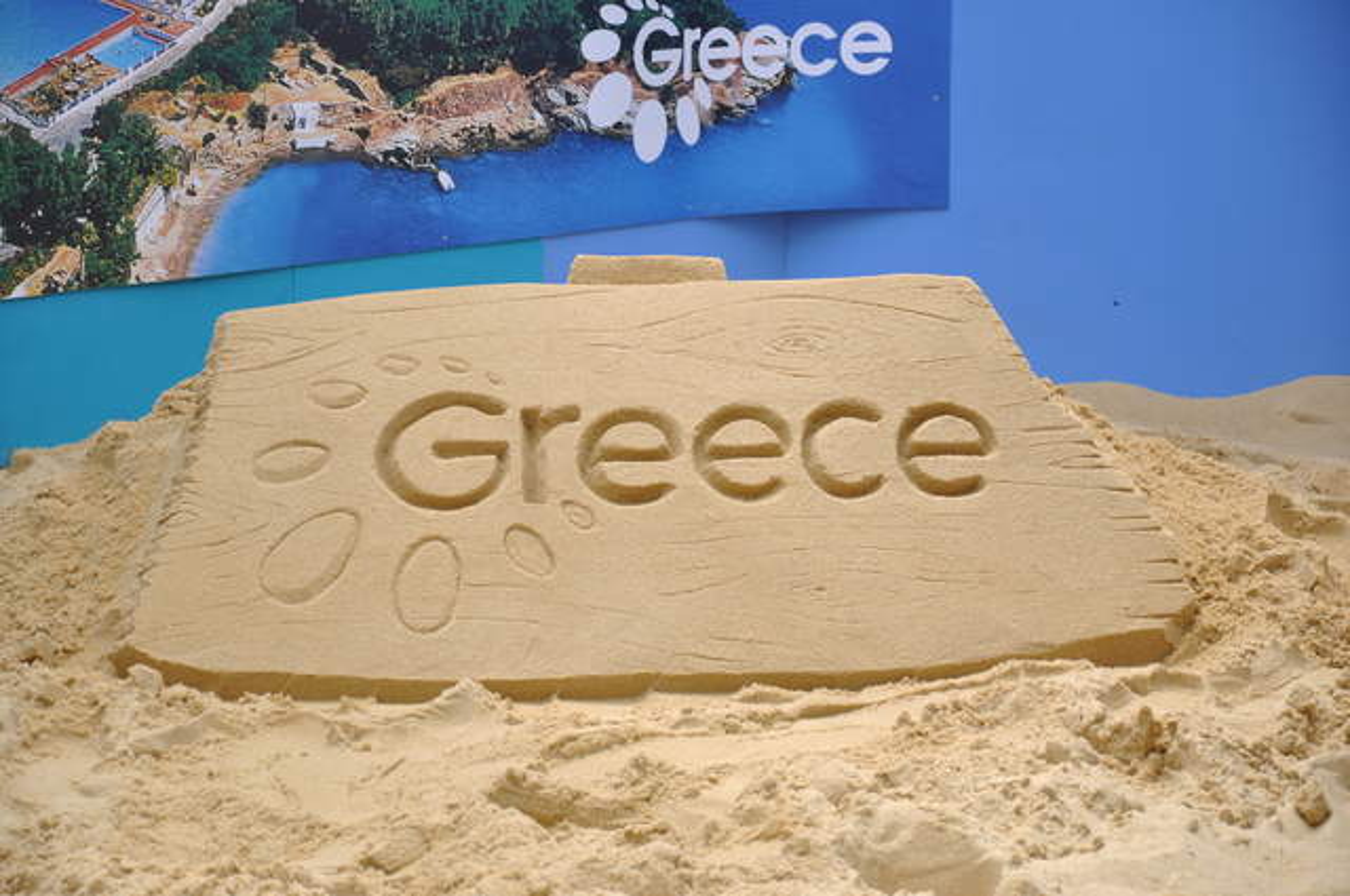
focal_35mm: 128
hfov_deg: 16.1
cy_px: 448
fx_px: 4775
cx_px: 675
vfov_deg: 10.7
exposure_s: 1/200
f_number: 5.6
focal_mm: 85
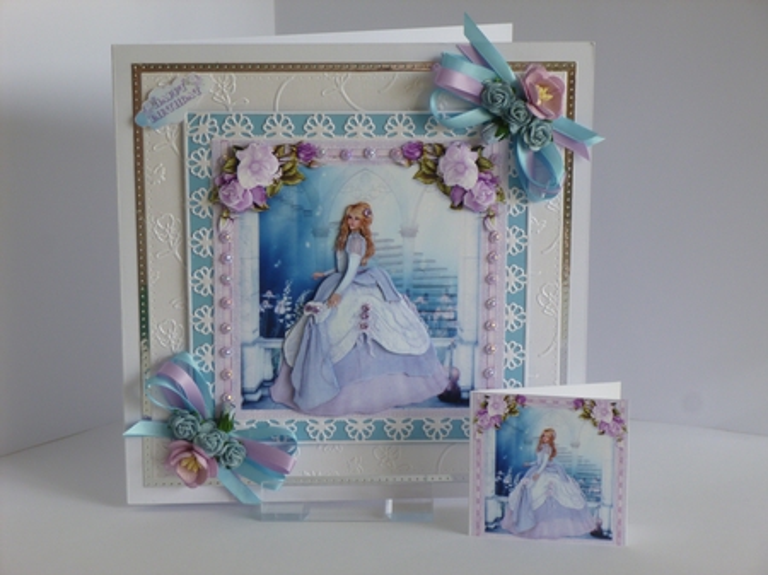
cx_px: 384
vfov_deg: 18.4
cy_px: 288
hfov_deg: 24.4
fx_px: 1774
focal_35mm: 80
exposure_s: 1/80
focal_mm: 14.2
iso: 125
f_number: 4.9
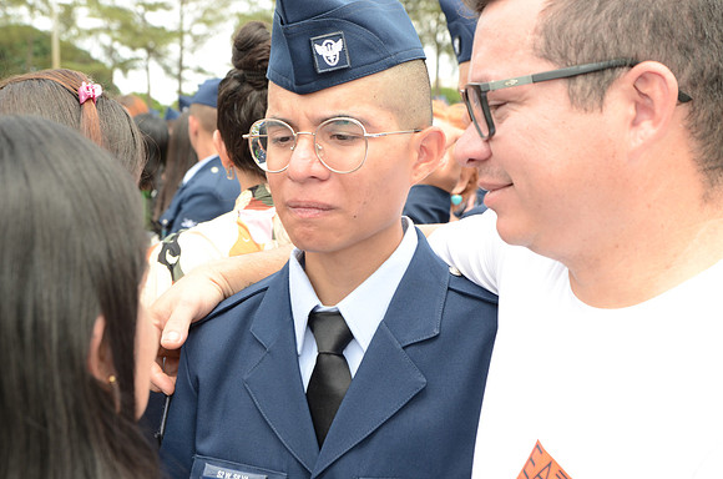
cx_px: 362
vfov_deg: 22.5
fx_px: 1202
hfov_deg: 33.5
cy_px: 240
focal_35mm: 60
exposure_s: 1/250
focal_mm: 40
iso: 320
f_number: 6.3
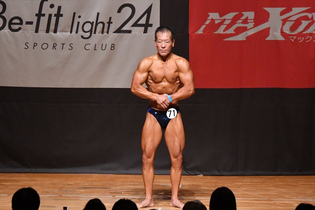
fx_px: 2493
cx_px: 158
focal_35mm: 285
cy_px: 105
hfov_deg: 7.2
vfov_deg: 4.8
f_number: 5.6
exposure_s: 1/400
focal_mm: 190
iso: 10000
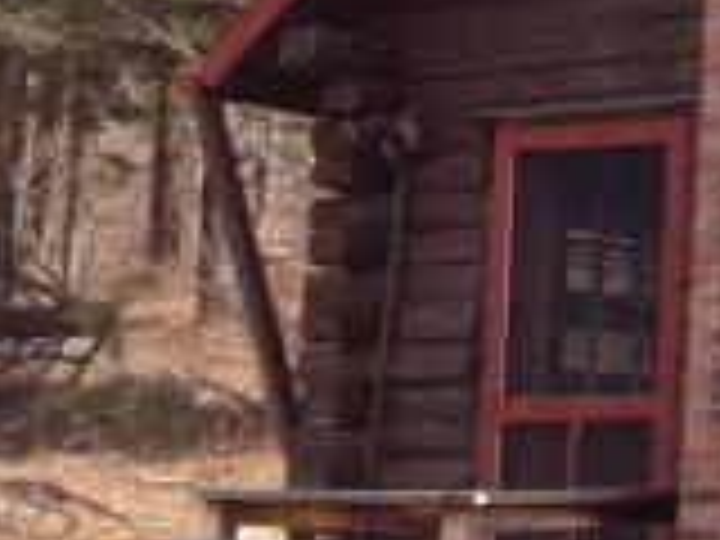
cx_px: 1260
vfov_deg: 11.6
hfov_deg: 13.9
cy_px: 130
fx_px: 2642
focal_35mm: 127
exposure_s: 1/649
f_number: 2.4
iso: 50
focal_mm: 4.28
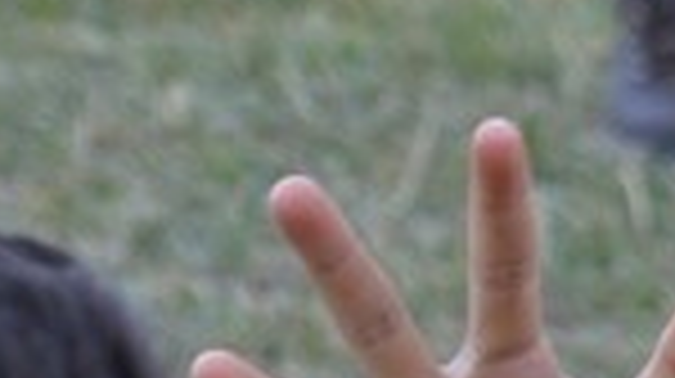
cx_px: 1242
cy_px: -223
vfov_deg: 2.0
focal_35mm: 592
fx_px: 10577
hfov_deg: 3.6
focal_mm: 55
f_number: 5.6
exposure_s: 1/30
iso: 100
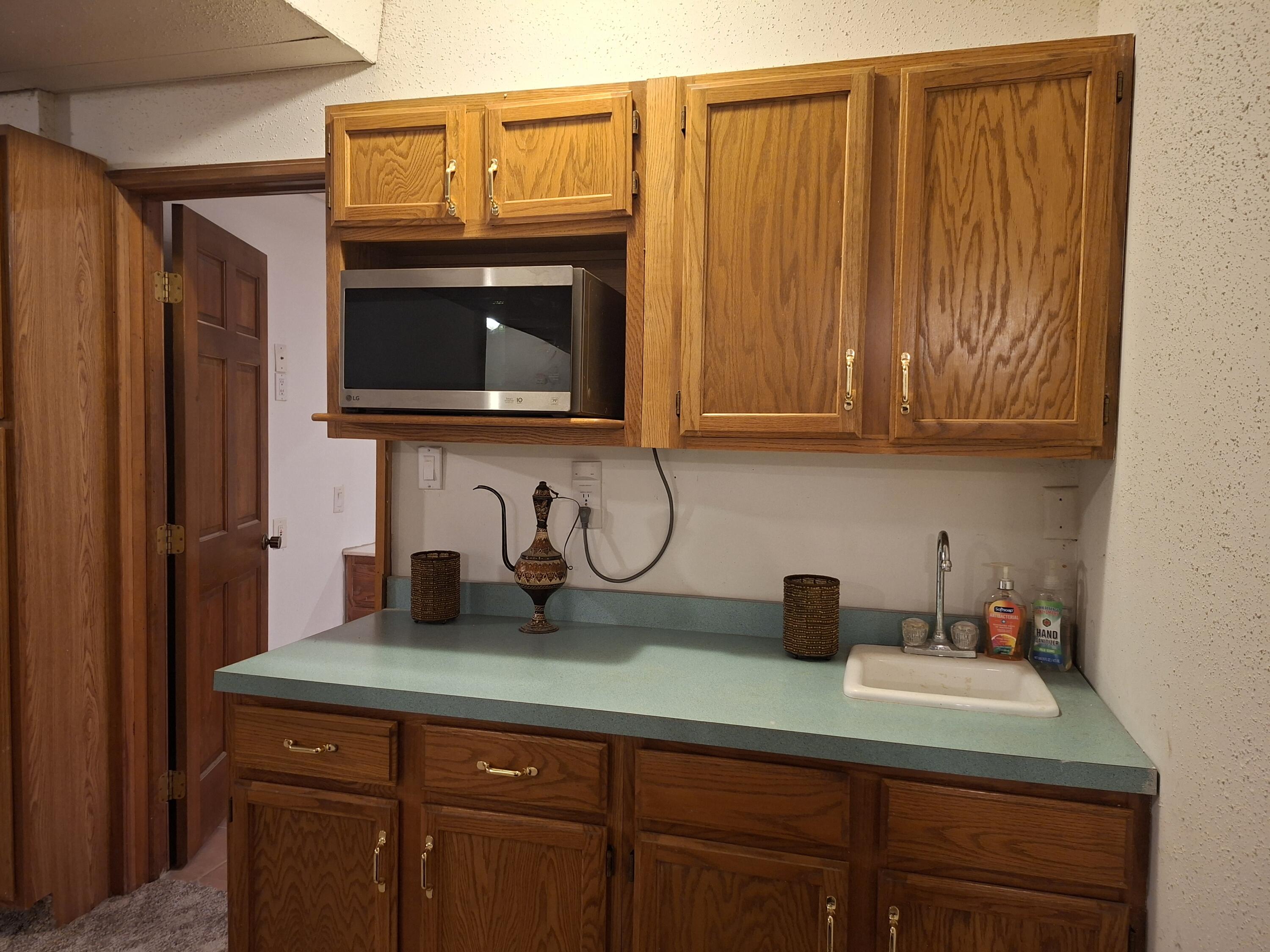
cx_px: 635
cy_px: 476
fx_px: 844
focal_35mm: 23
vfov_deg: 58.9
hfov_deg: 73.9
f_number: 1.8
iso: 320
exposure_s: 1/30
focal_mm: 5.54
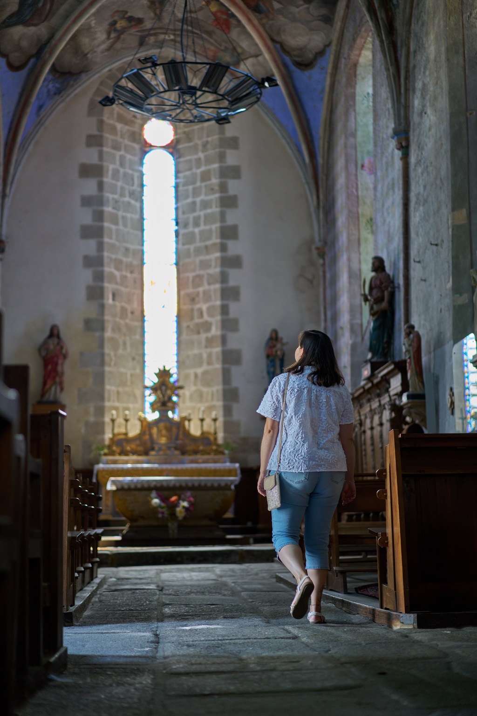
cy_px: 358
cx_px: 238
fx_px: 1093
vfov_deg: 36.2
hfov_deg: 24.6
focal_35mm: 55
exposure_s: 1/200
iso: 1250
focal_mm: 55
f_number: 1.8
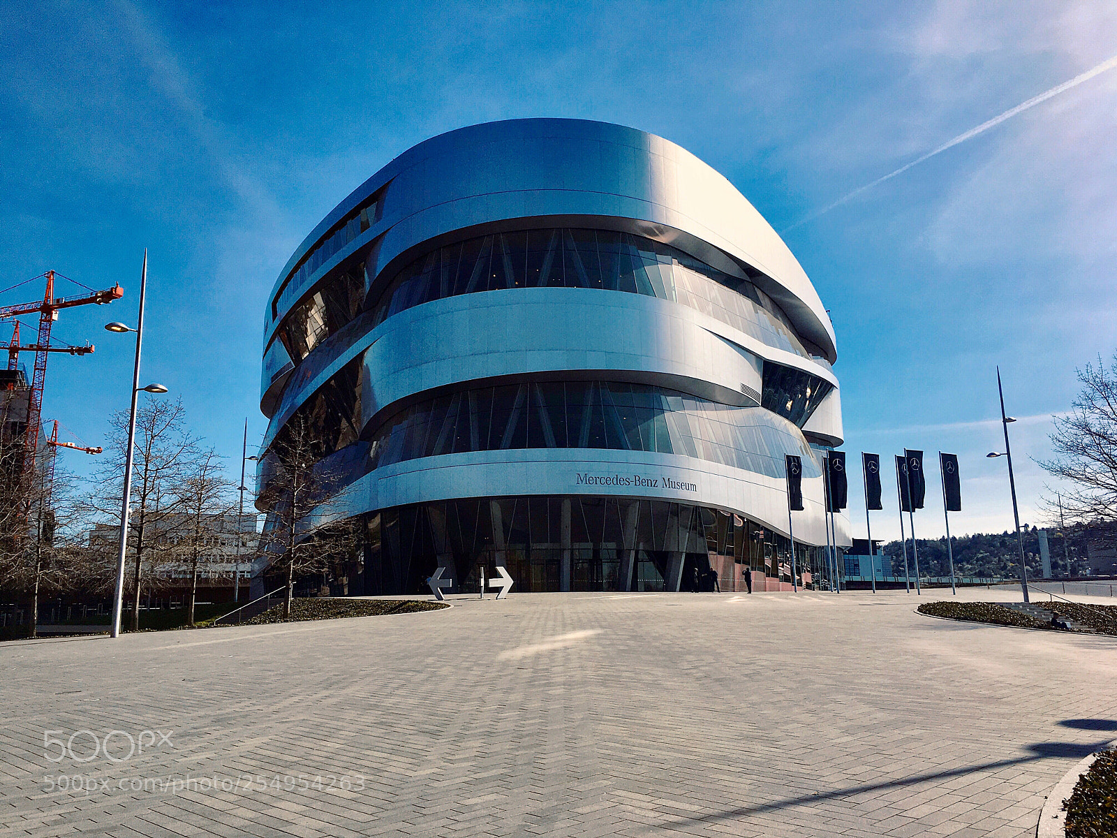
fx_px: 936
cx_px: 558
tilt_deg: +11.4
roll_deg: +0.5
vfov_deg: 48.2
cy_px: 419
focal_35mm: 29
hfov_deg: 61.7
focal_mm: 4.15
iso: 25
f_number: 2.2
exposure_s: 1/2653
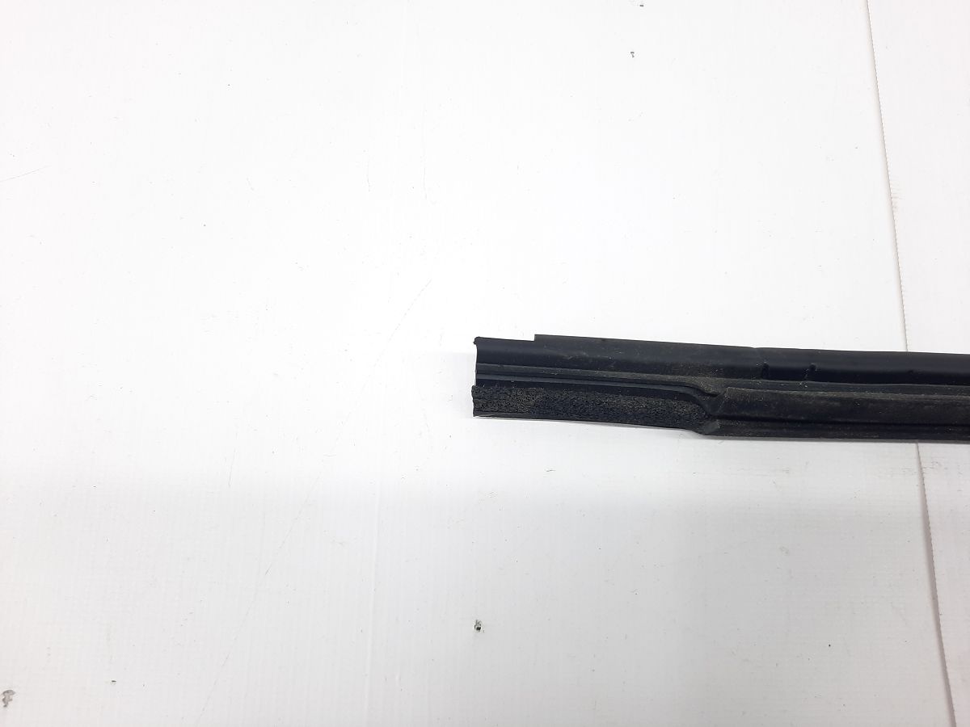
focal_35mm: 25
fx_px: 701
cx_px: 485
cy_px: 364
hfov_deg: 69.4
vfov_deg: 54.9
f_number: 2
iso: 80
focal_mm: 4.6
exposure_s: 1/50
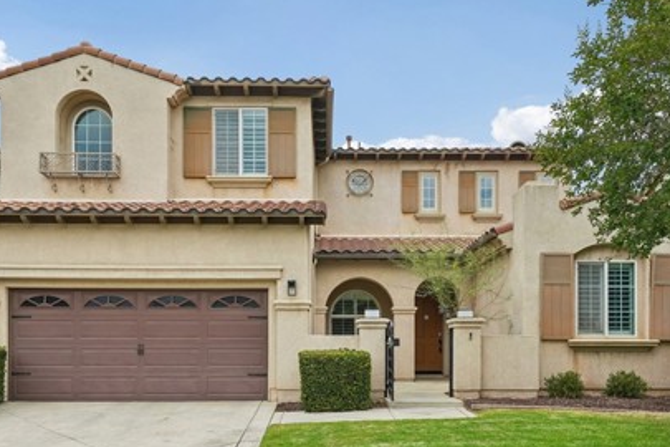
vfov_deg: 42.9
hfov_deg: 61.9
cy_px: 305
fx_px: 558
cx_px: 336
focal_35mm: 30
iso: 100
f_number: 8
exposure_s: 1/125
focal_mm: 19
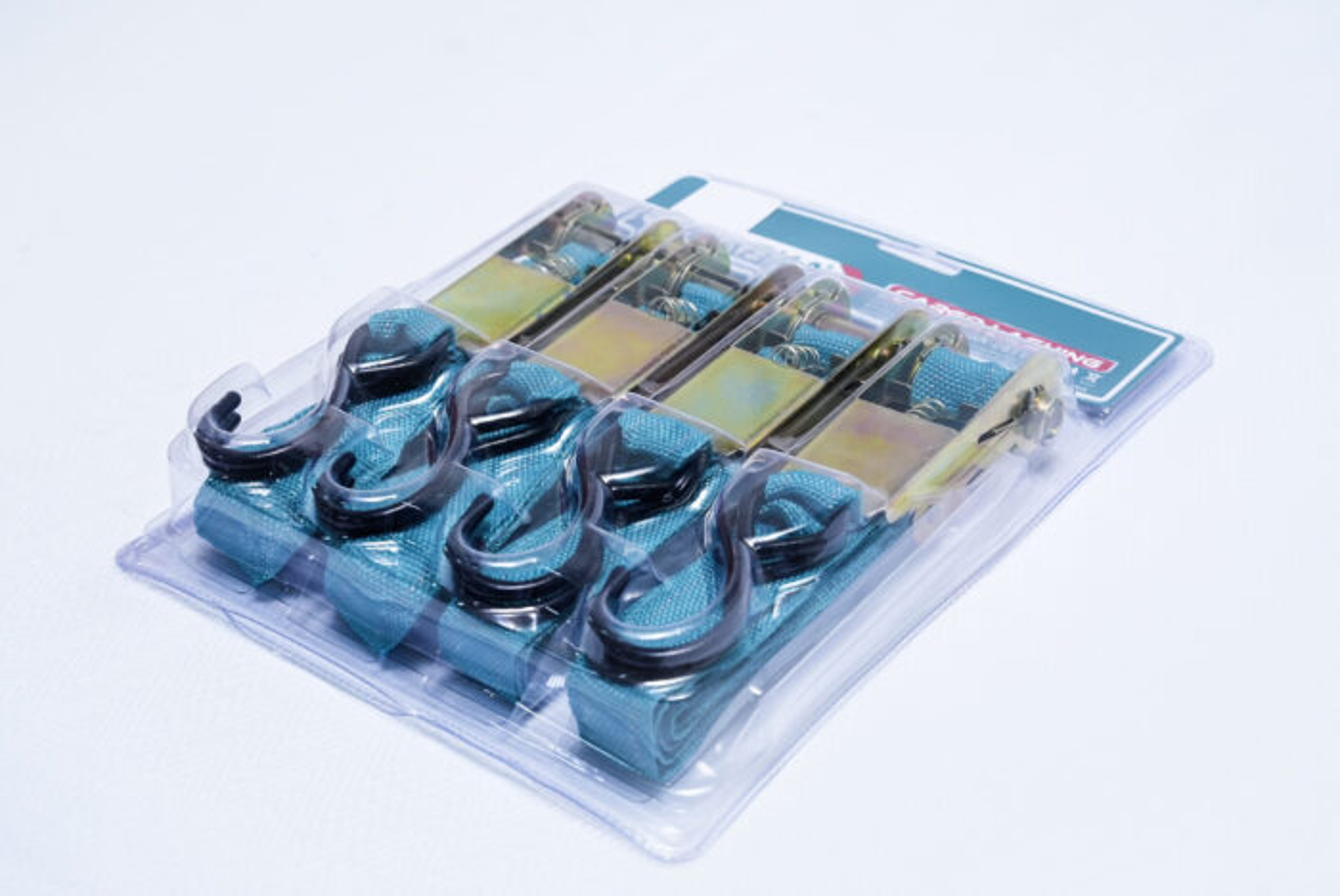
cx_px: 670
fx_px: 2310
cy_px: 448
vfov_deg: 22.0
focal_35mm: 62
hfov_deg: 32.4
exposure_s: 1/160
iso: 3200
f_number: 10
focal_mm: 62
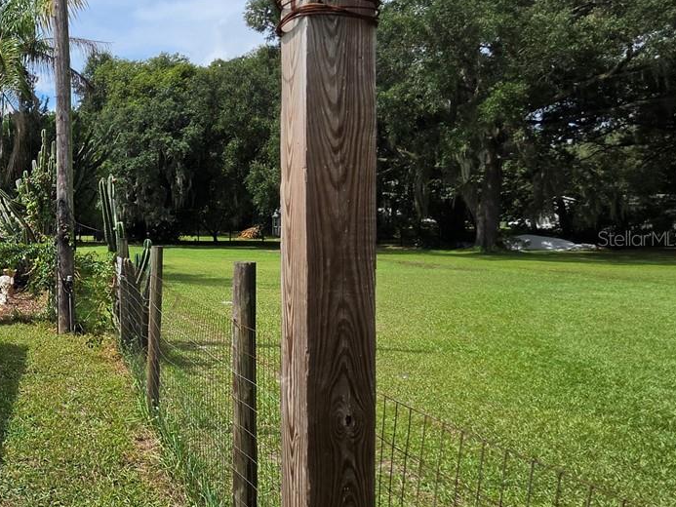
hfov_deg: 43.8
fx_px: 586
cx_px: -91
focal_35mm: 30
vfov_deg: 46.8
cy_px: 238
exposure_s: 1/2805
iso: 40
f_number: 1.9
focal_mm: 2.2
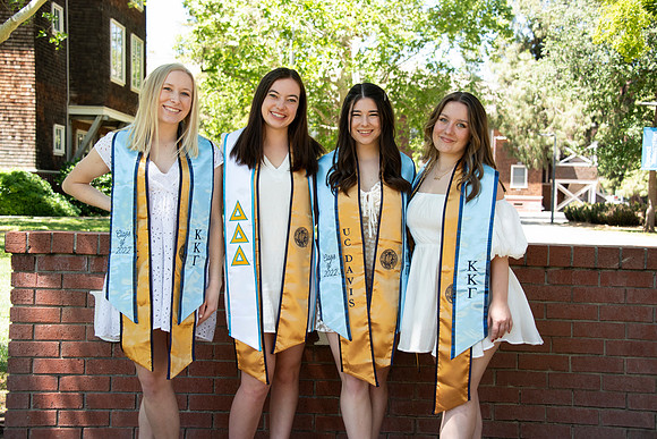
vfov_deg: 27.0
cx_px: 328
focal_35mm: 50
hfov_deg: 39.6
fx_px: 913
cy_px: 220
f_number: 5.6
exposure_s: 1/320
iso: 640
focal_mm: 50
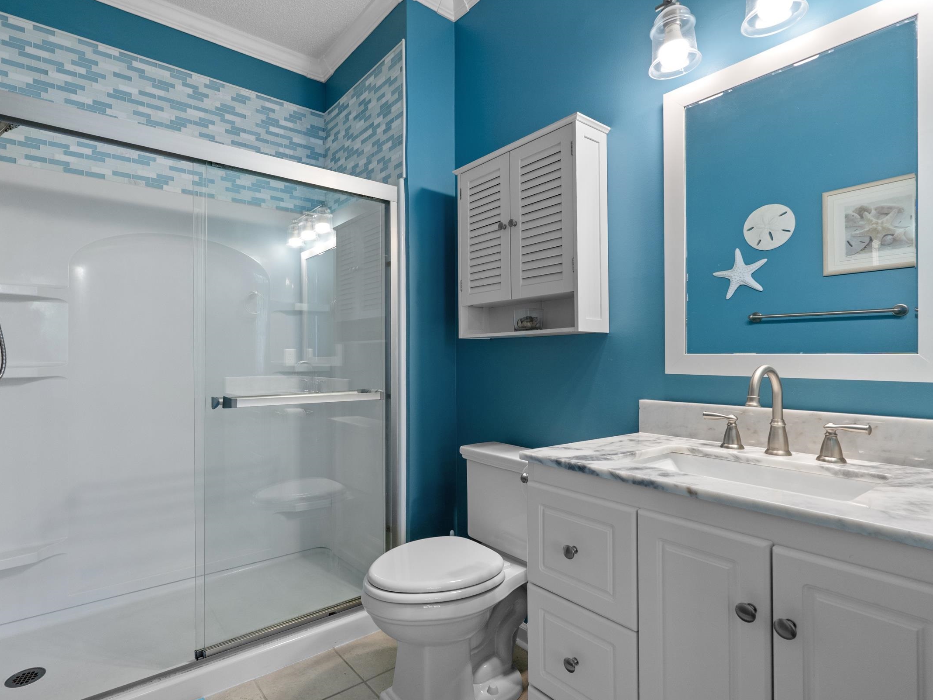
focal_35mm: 18
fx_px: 485
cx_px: 425
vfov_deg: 71.6
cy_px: 360
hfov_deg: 87.5
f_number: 8
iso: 640
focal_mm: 16
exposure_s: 1/15
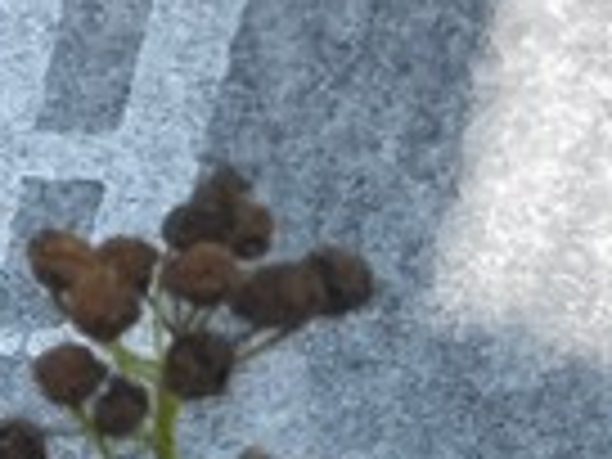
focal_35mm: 153
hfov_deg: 11.6
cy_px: 904
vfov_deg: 9.1
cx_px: -598
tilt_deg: -50.7
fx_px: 2705
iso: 32
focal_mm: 4.2
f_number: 1.6
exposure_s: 1/785
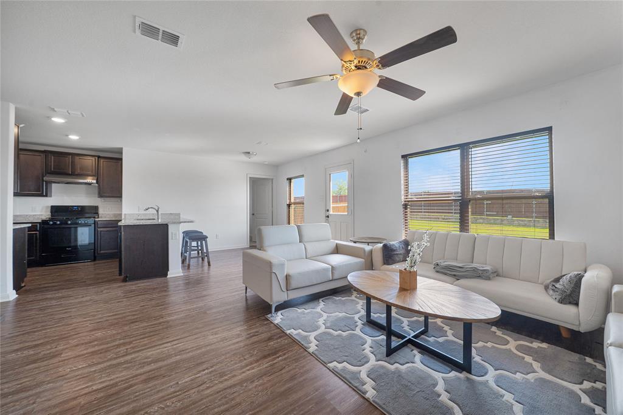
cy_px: 208
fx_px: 225
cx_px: 312
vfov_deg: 85.4
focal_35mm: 13
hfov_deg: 108.3
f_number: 9
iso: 500
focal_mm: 13
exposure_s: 1/10
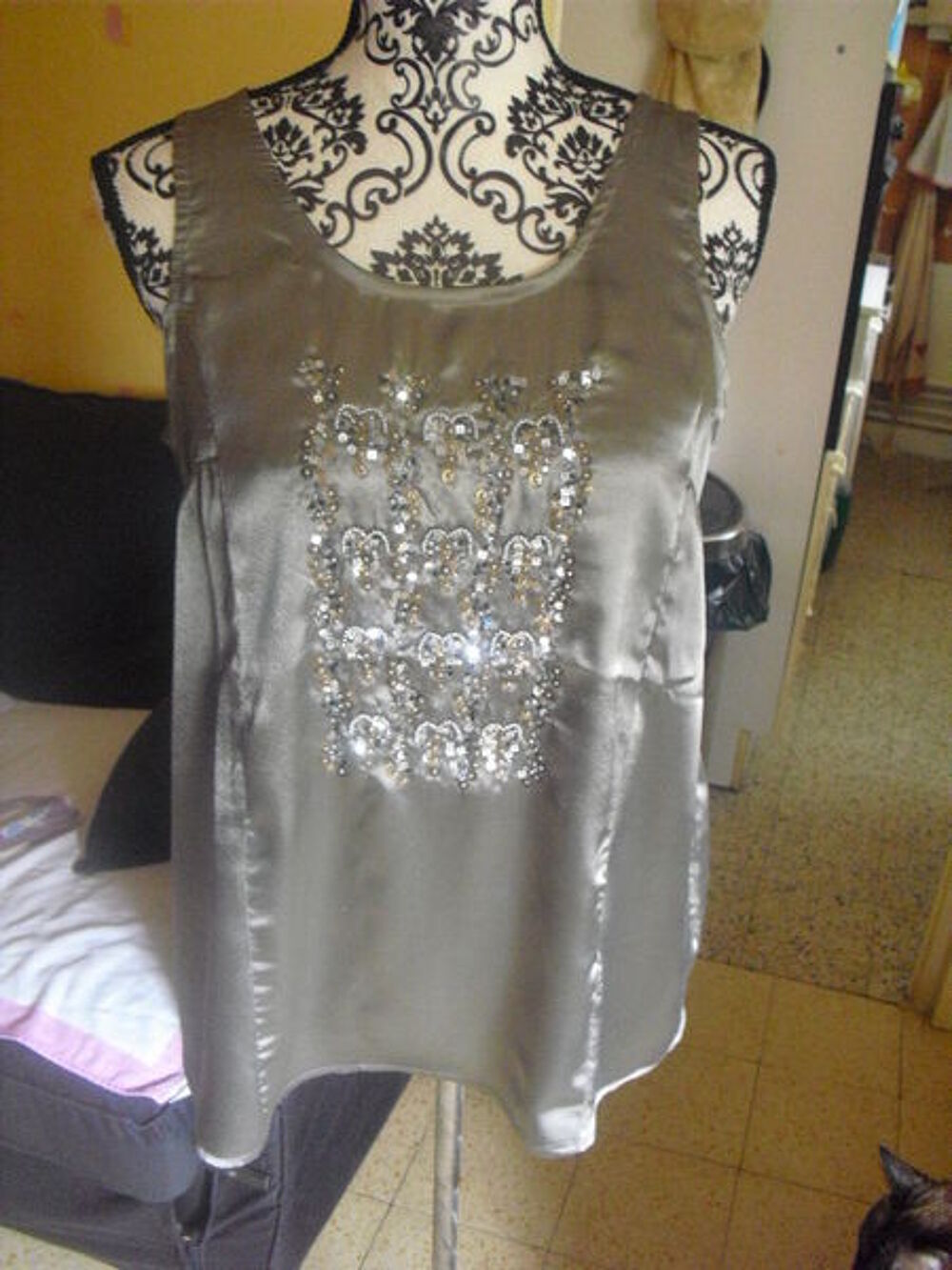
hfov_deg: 39.7
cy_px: 635
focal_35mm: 36
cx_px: 476
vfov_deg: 51.4
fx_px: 1320
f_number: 3.1
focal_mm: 6.3
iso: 800
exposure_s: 1/40
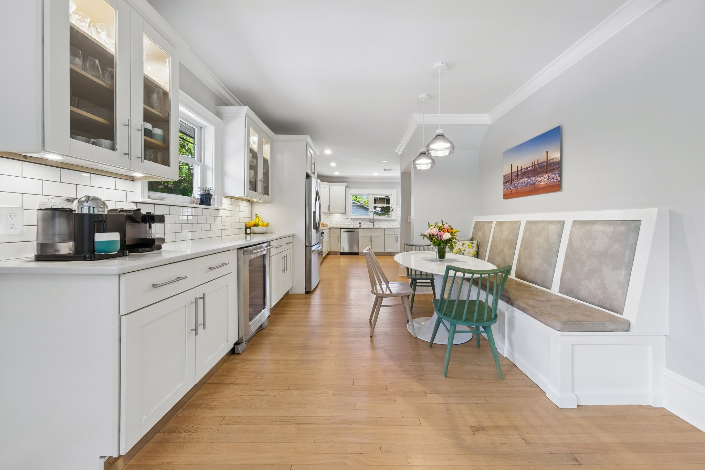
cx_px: 352
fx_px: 235
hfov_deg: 112.6
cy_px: 235
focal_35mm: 12
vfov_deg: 90.0
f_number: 8
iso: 200
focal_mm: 8
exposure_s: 1/8
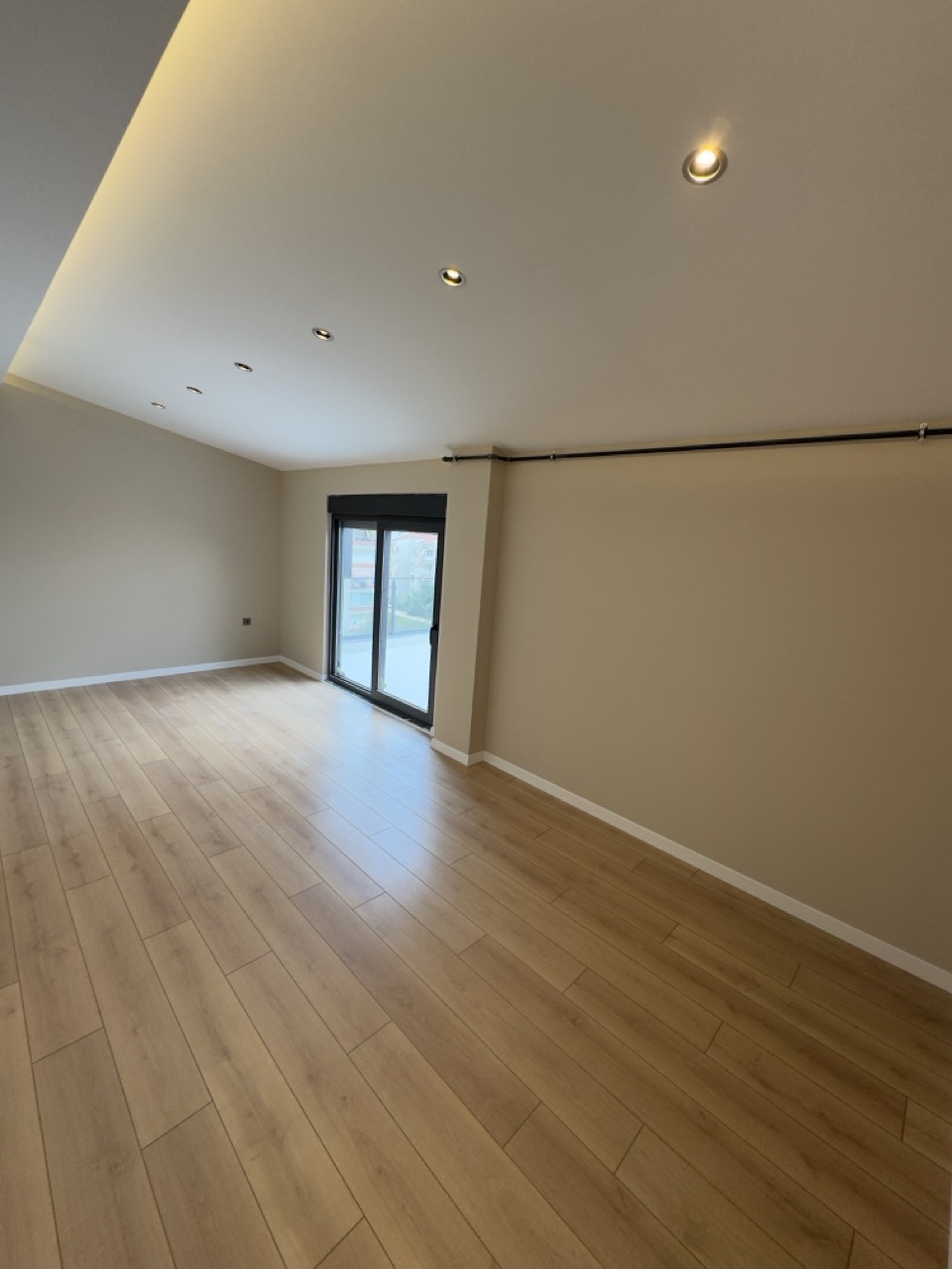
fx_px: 513
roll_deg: -4.7
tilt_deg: -11.0
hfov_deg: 85.7
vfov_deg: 102.1
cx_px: 476
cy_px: 634
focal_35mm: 14
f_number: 2.2
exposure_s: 1/100
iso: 80
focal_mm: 2.22
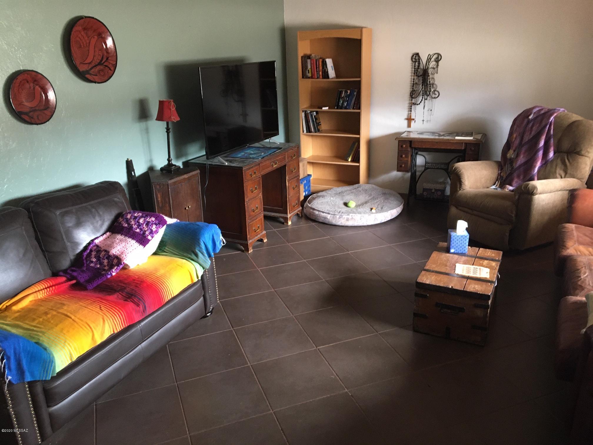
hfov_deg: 61.7
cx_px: 296
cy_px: 222
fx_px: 497
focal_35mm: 29
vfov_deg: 48.2
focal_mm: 4.15
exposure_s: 1/30
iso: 125
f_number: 2.2
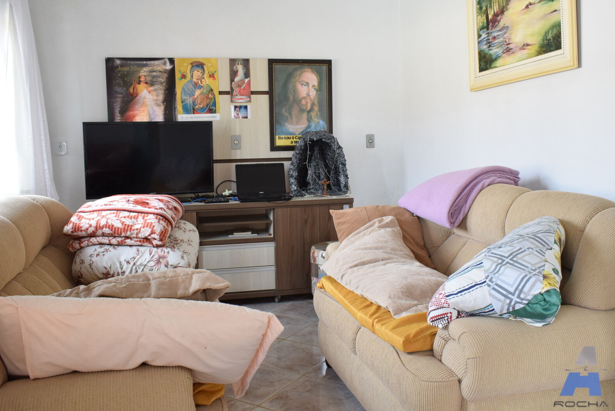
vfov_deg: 39.9
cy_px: 177
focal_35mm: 33
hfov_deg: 57.2
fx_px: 564
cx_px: 316
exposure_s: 1/60
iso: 1400
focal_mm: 18
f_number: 5
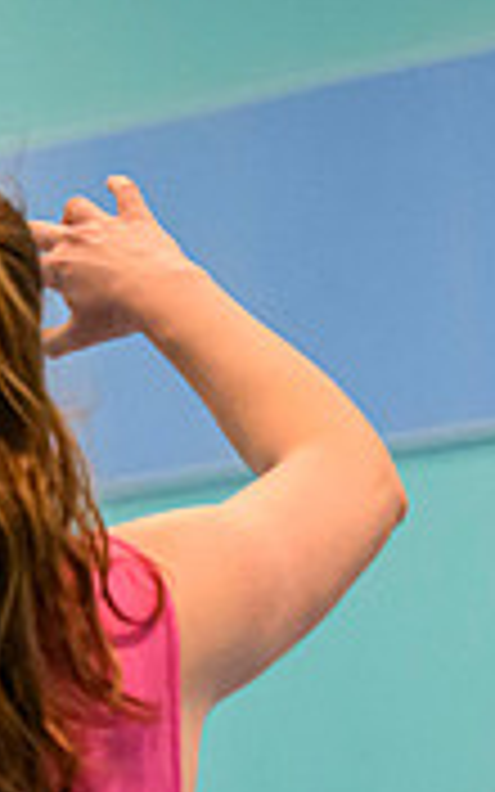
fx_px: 7900
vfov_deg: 5.7
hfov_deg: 3.5
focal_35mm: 366
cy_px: 1150
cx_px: -1020
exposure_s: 1/1000
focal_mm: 74
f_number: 2.8
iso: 8000
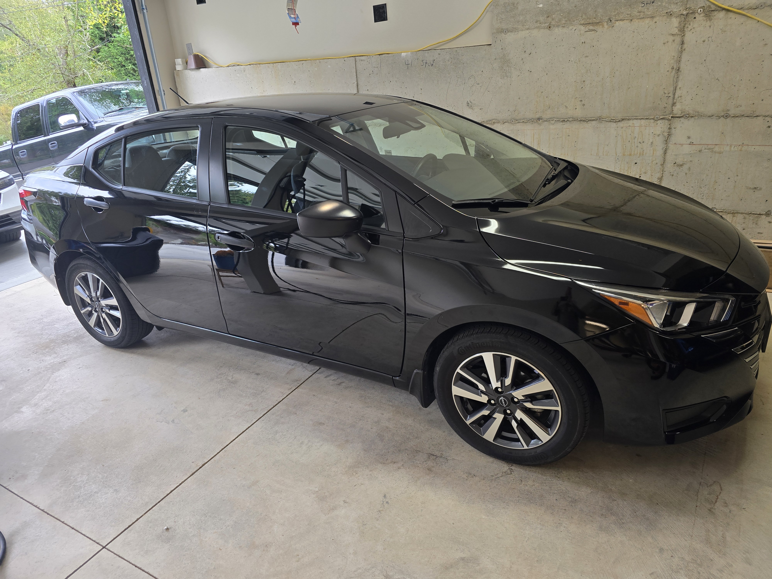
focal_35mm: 23
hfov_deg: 73.9
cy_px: 290
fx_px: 513
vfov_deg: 58.9
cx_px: 386
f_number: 1.7
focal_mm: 6.3
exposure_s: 1/120
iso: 80
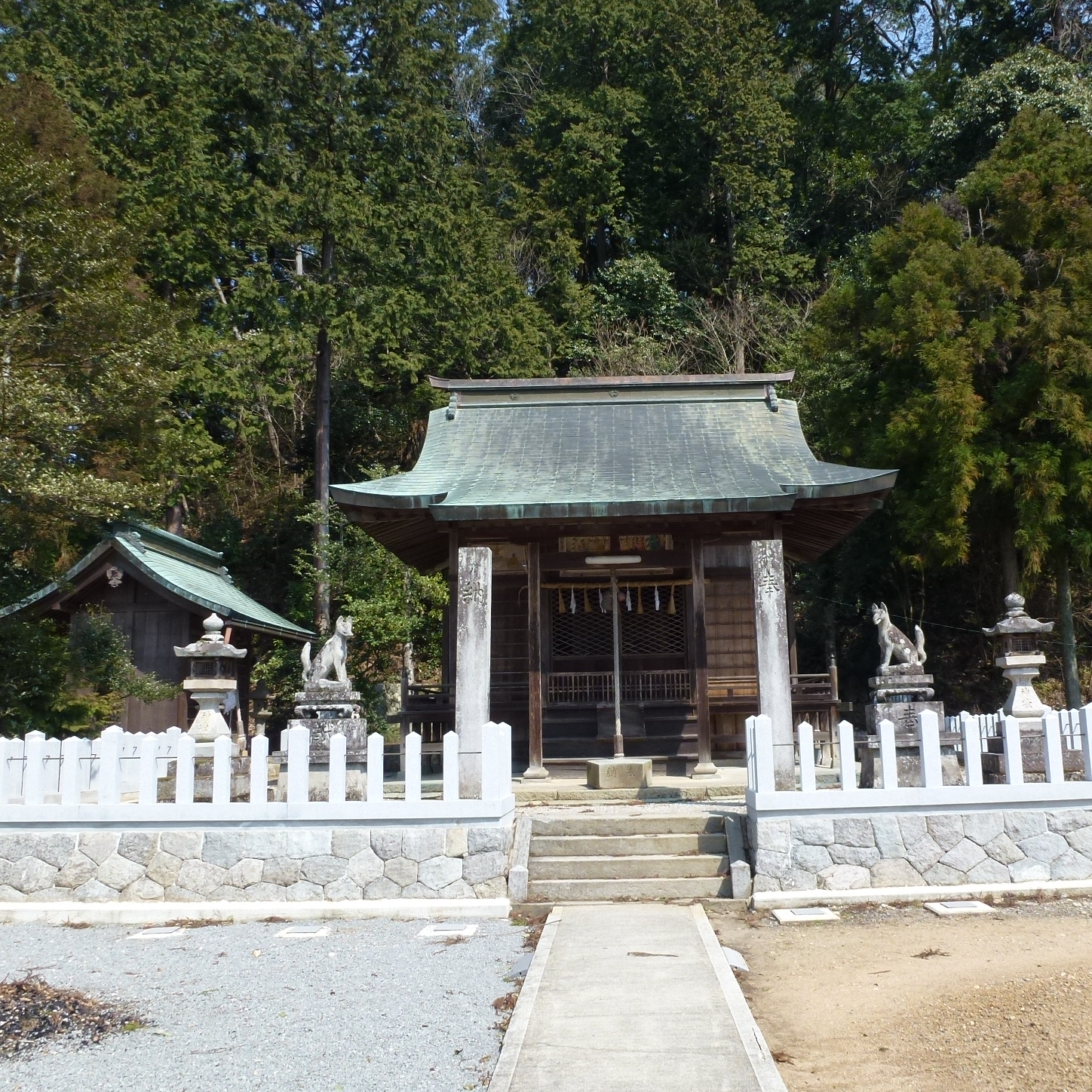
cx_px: 615
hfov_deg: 53.9
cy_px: 532
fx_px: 1071
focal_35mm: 30
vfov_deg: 54.0
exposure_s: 1/400
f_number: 4
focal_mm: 4.3
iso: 100
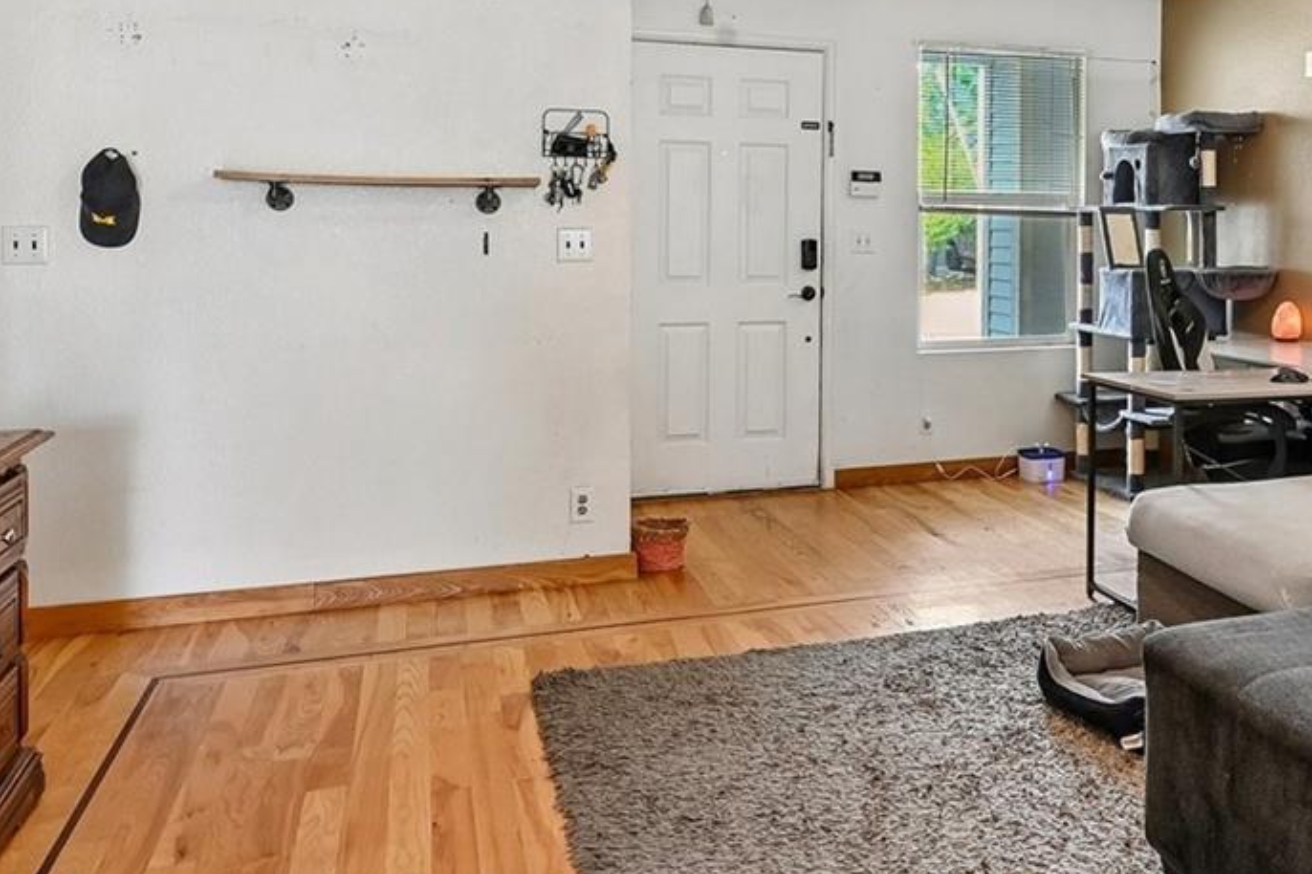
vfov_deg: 37.1
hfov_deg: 52.4
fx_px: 1275
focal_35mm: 35
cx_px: 962
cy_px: 235
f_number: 10
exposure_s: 1/6
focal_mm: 15
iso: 400
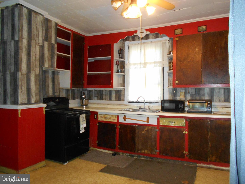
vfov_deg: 53.1
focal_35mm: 26
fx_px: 184
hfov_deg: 67.3
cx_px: 122
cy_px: 92
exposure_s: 1/25
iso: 400
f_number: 3.2
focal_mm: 4.6
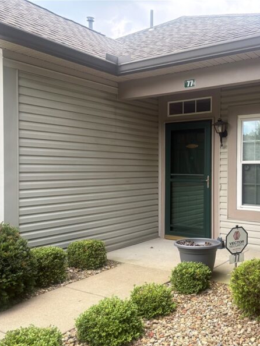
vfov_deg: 52.6
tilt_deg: -0.6
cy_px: 174
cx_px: 180
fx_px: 350
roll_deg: +0.1
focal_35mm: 35
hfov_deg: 40.1
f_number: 1.6
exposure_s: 1/419
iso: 50
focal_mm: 5.96
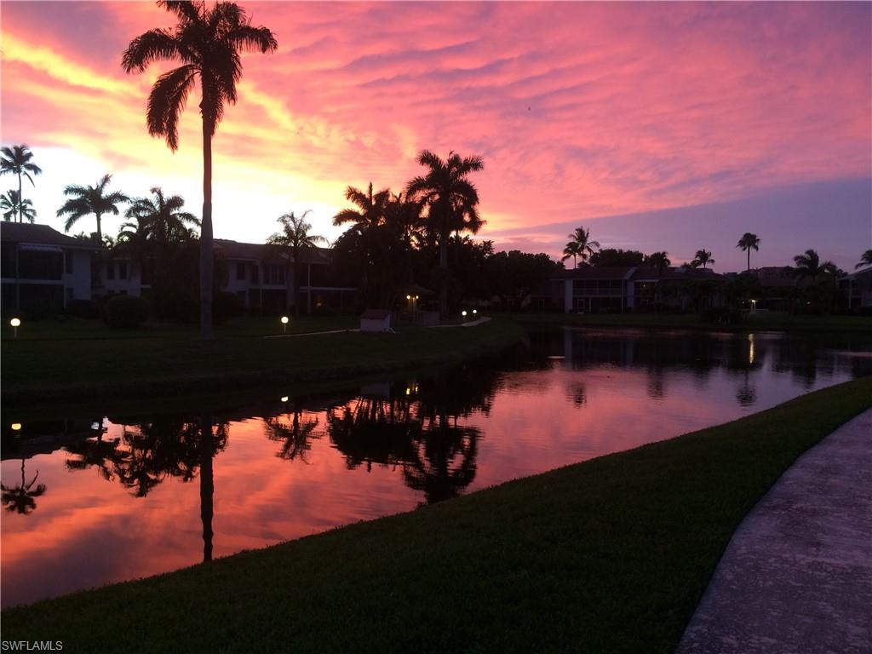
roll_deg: -1.1
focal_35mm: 29
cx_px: 436
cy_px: 327
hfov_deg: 61.7
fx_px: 731
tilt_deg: -2.9
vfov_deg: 48.2
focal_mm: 4.15
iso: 64
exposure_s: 1/30
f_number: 2.2
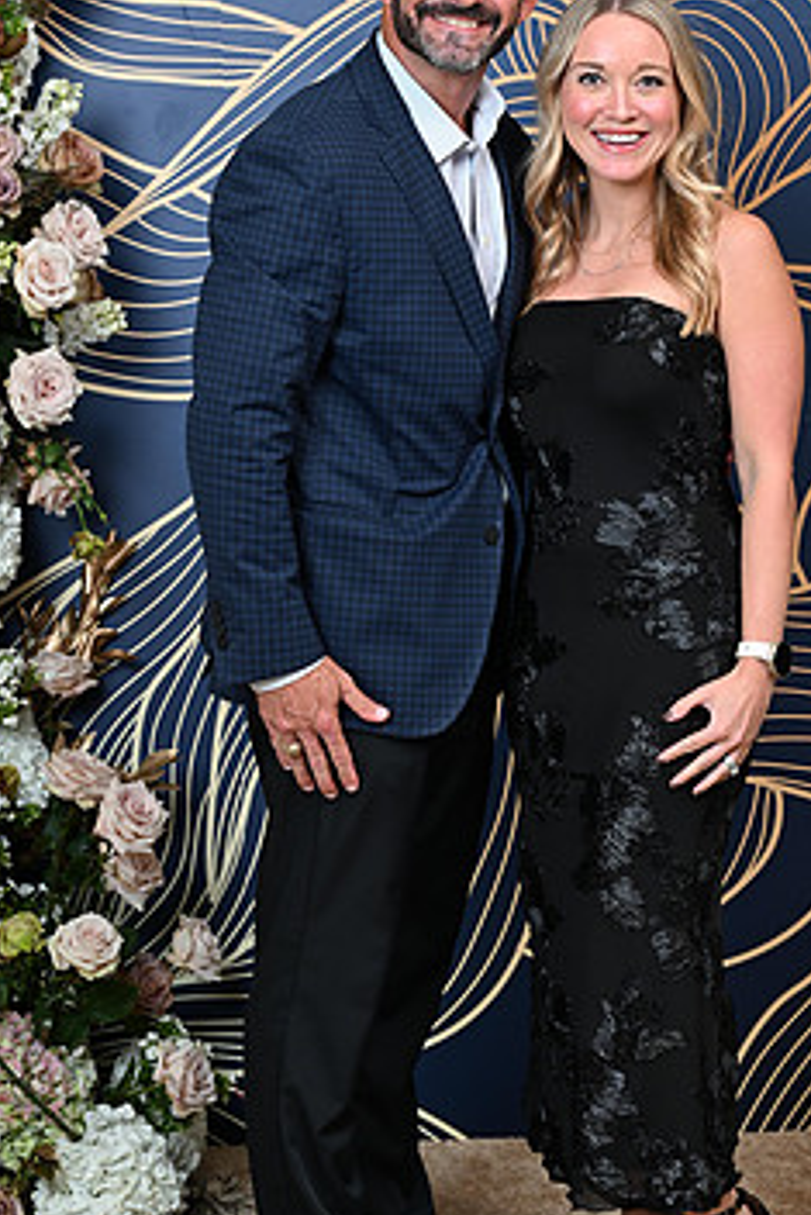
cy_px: 525
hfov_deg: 13.8
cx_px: 544
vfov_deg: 20.6
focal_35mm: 99
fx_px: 3342
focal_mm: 60
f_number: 5.6
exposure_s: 1/125
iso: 125
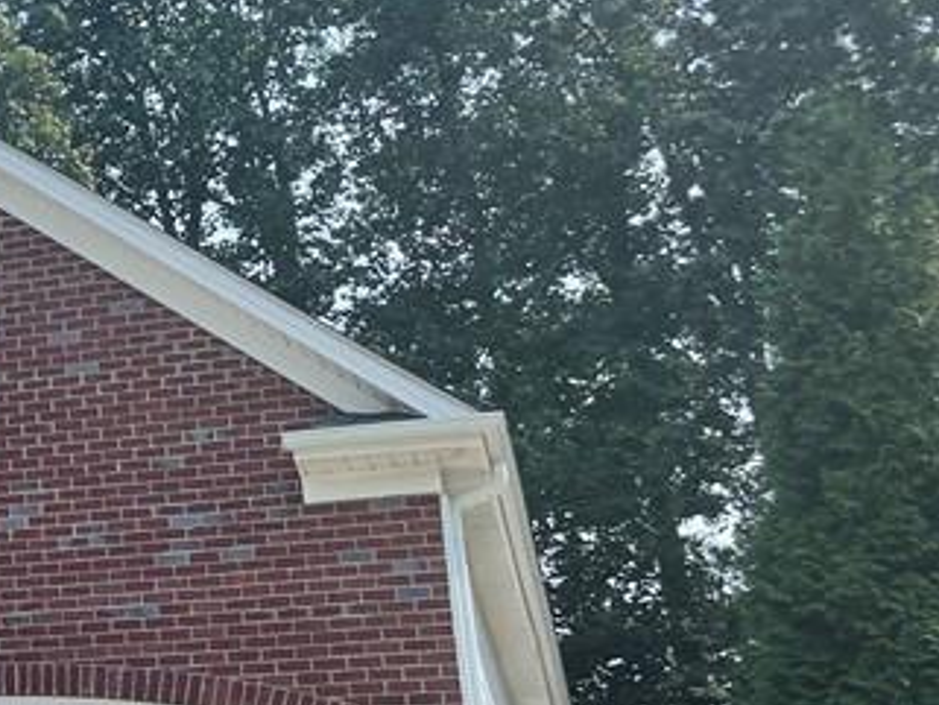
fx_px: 2252
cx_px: -509
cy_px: 307
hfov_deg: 20.0
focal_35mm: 83
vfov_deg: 17.8
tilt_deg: +23.2
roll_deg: -4.3
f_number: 1.6
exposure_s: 1/2924
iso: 32
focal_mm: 5.1
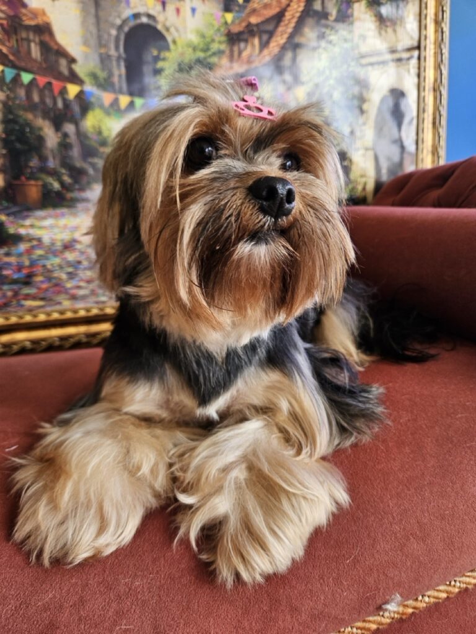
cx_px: 238
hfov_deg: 58.9
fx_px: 422
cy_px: 317
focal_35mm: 23
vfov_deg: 73.9
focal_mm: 5.4
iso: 100
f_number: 1.8
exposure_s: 1/207
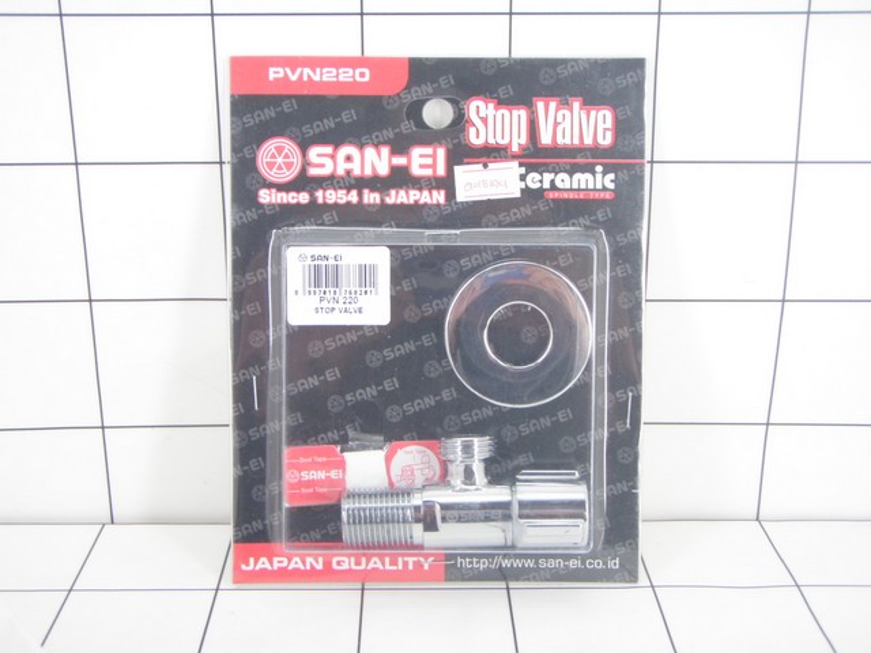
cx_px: 436
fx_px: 1283
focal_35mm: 51
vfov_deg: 28.6
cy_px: 326
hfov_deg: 37.5
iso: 200
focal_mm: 9.13
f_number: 4
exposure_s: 1/30
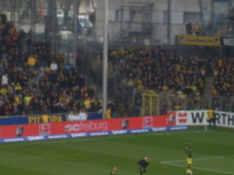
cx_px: 131
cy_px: 86
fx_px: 1777
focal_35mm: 263
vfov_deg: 5.6
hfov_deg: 7.5
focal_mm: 18.1
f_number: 5.2
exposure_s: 1/90
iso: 100
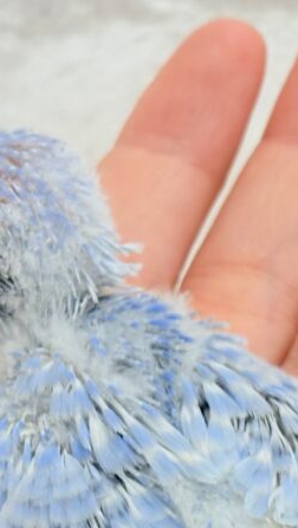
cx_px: 220
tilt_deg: -15.2
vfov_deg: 14.0
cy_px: 511
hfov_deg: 8.0
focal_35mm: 152
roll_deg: -3.8
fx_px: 2132
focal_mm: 5.96
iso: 80
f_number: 1.6
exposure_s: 1/100
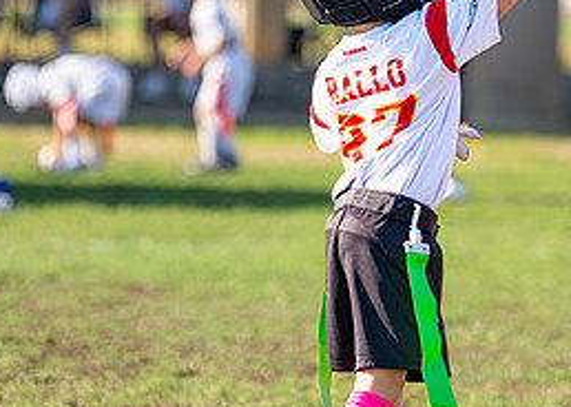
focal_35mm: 449
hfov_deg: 4.5
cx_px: 421
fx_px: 7278
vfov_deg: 3.2
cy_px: 129
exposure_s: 1/2000
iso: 200
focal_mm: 157
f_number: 2.8
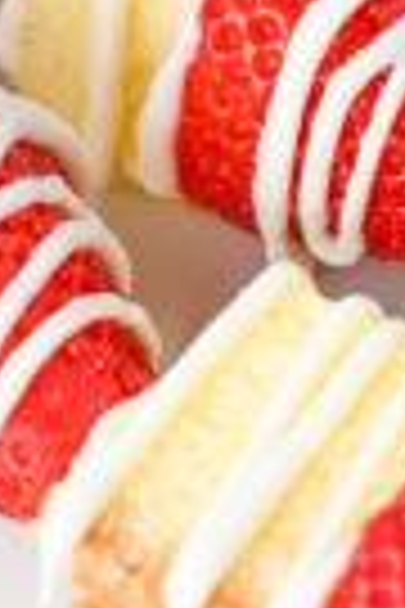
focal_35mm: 380
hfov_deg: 3.6
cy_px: -131
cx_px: 380
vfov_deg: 5.4
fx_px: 6412
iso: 200
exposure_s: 1/125
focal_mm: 50
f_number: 4
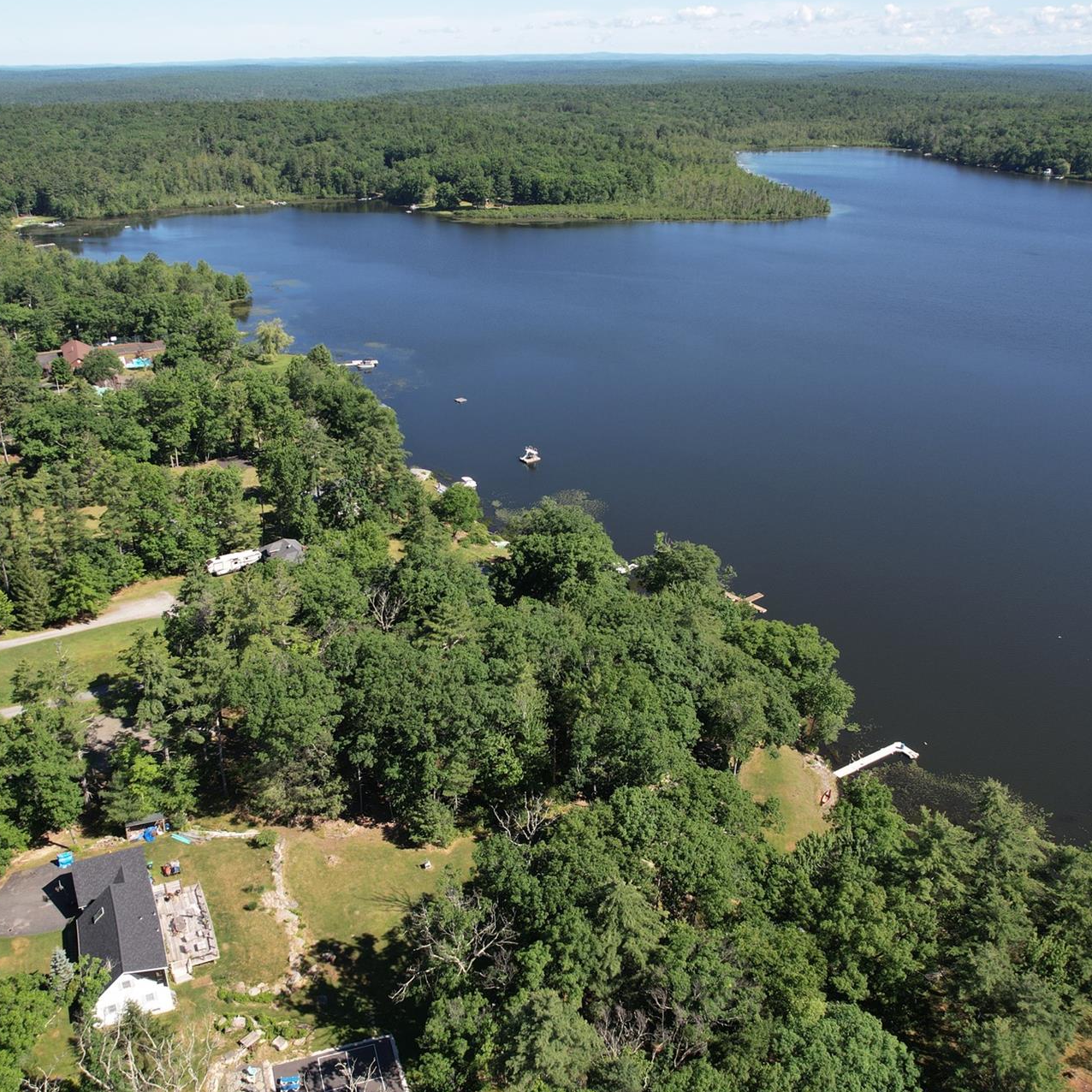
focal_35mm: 30
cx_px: 522
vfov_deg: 54.0
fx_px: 1071
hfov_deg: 54.0
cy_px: 531
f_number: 2.8
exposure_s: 1/1000
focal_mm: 8.38
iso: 100
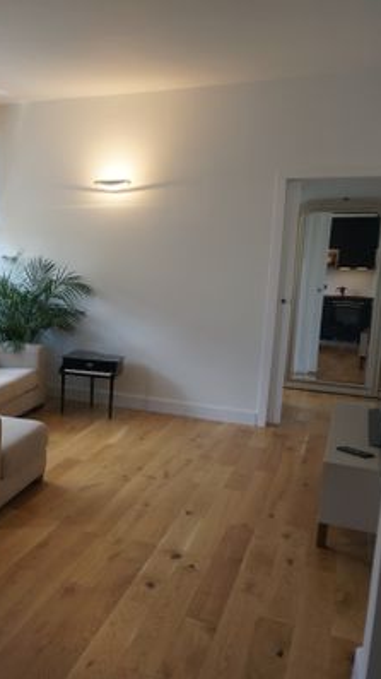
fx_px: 683
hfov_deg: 27.3
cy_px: 340
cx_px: -80
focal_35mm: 38
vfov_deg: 52.8
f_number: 4
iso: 100
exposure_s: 1/60
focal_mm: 16
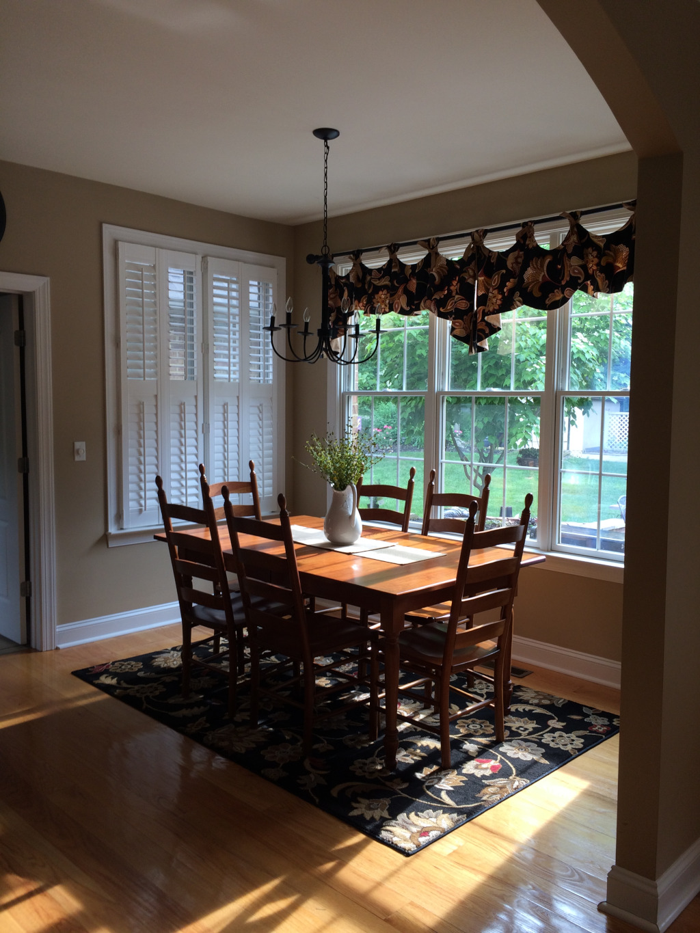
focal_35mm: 29
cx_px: 350
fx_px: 782
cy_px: 466
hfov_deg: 48.2
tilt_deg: -7.7
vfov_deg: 61.7
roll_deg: -0.2
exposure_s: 1/60
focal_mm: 4.15
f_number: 2.2
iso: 32
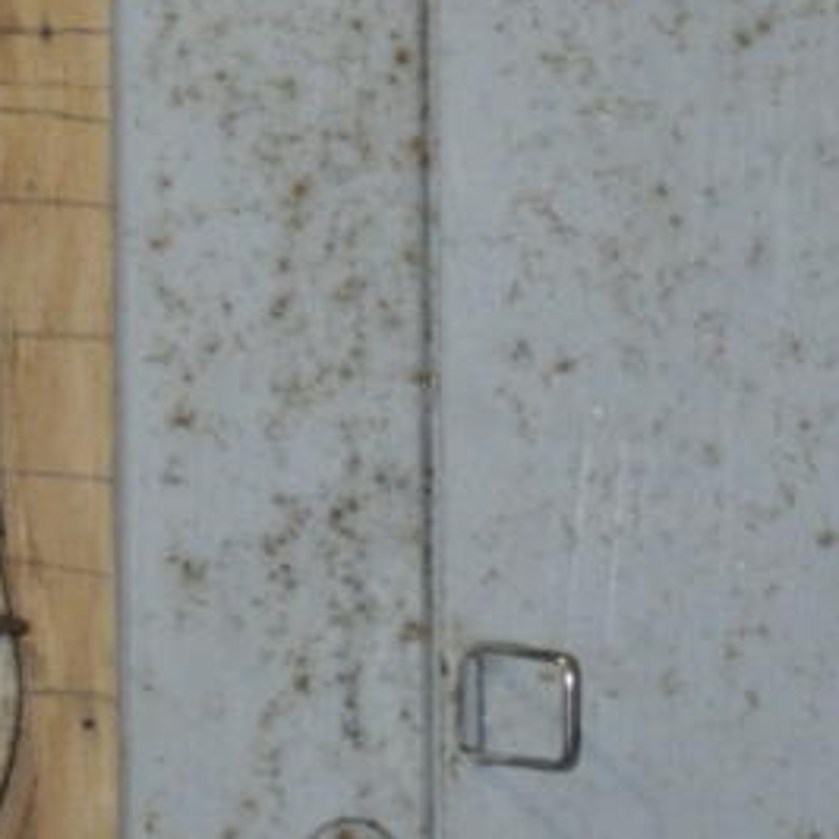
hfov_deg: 6.1
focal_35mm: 287
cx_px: 467
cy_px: 666
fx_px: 7870
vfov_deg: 6.1
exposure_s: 1/60
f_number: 4.5
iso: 800
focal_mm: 30
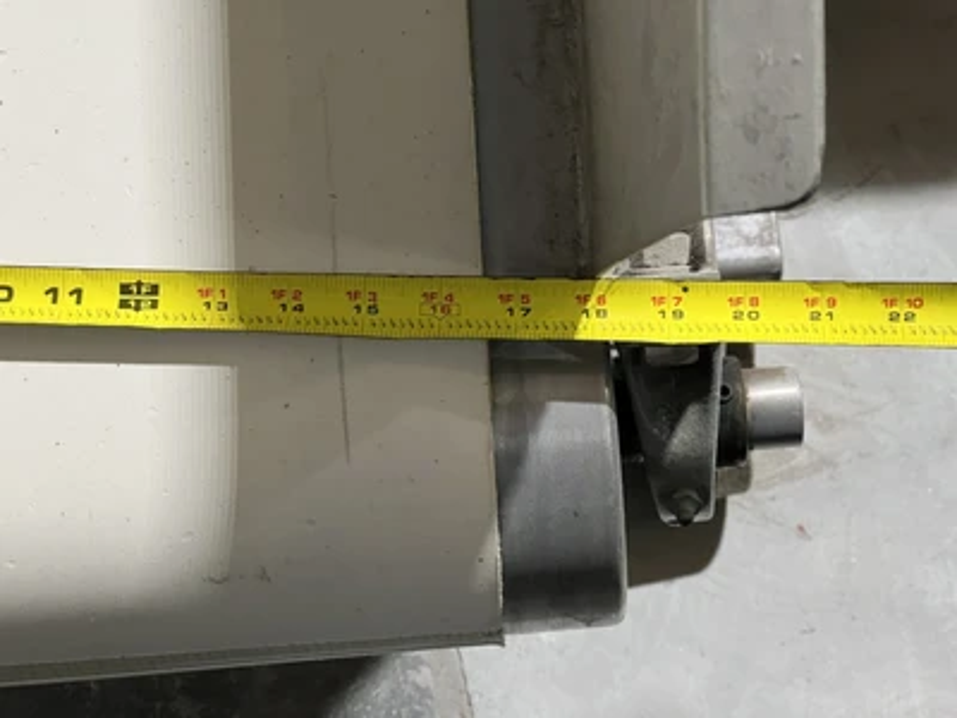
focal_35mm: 77
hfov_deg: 25.3
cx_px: 478
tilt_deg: -65.8
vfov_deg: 19.1
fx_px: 2129
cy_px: 359
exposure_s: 1/60
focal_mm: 9
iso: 500
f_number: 2.8
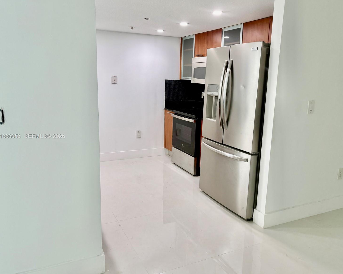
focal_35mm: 28
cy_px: 137
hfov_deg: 62.2
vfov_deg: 51.5
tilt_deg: -8.3
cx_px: 181
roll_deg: -0.3
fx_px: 284
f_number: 1.6
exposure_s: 1/120
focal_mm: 5.96
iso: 100
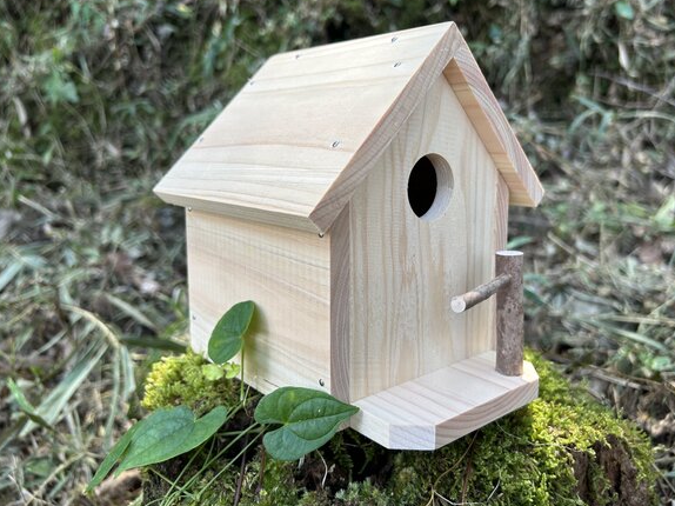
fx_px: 565
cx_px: 373
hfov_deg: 61.5
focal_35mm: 29
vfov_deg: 48.1
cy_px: 227
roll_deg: +2.7
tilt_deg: -11.6
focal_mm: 5.7
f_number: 1.5
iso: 32
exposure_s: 1/121
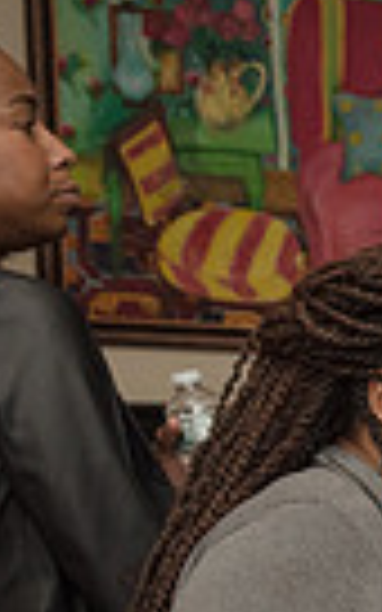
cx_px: 1206
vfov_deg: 17.3
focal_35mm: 116
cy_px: 692
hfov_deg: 8.9
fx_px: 1932
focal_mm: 24
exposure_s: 1/250
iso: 2000
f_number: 4.5
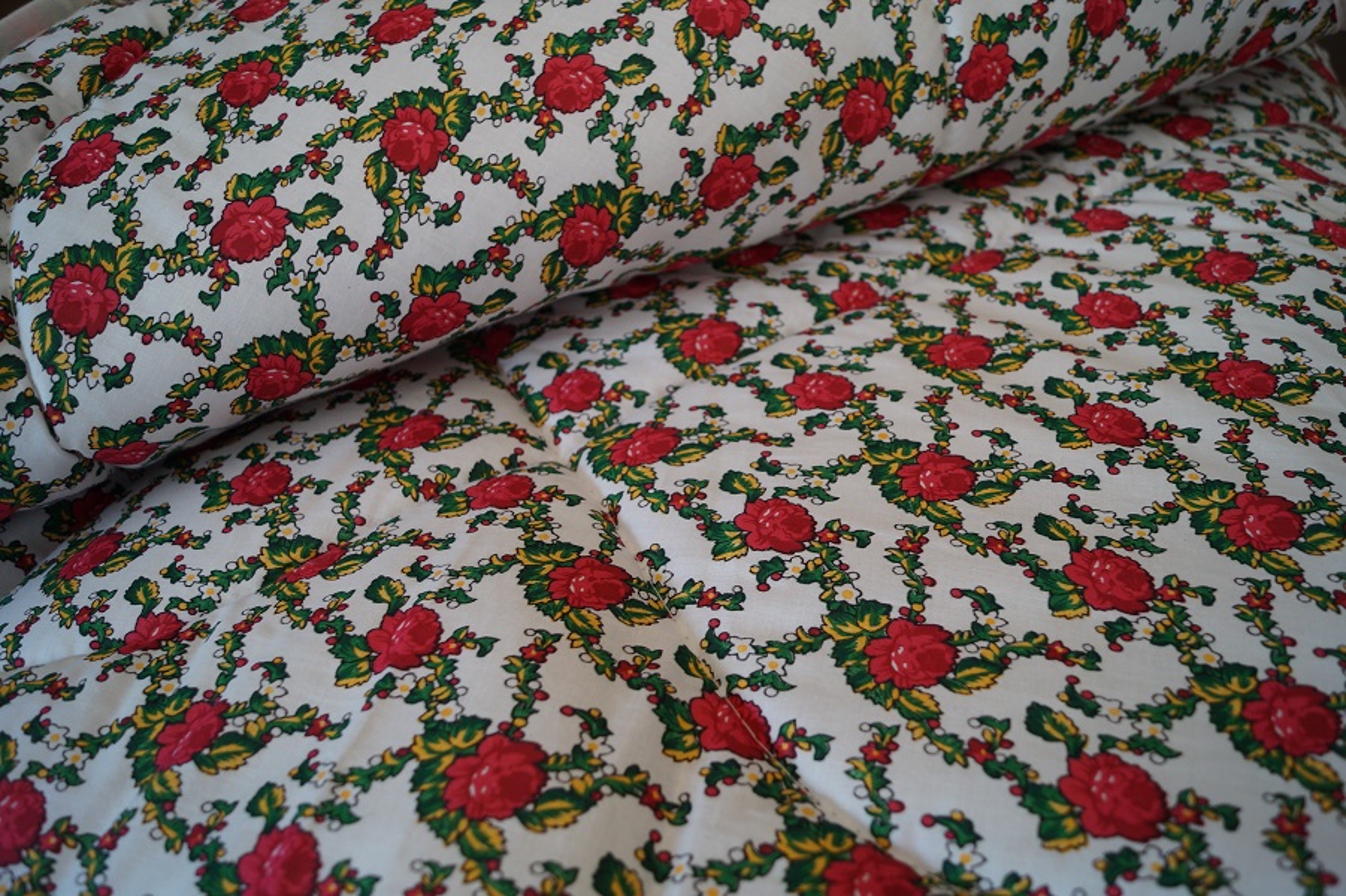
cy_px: 448
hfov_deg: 67.4
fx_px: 1009
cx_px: 673
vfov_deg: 47.9
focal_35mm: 27
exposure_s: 1/60
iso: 125
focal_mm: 18
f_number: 4
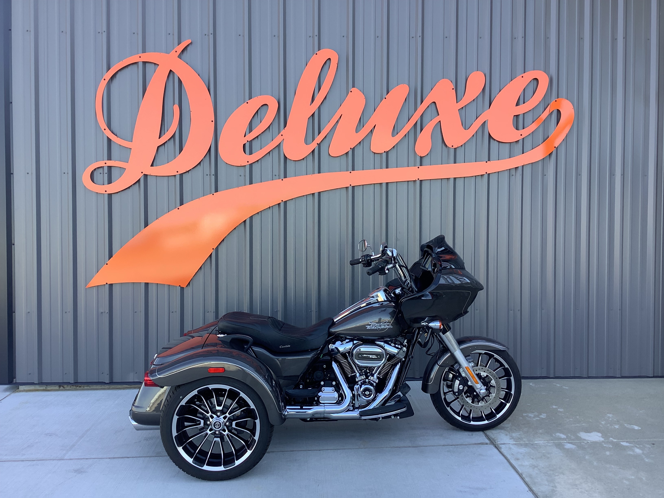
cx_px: 332
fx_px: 595
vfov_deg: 45.4
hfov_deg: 58.4
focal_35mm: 31
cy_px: 249
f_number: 2.4
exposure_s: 1/120
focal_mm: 3.3
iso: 25
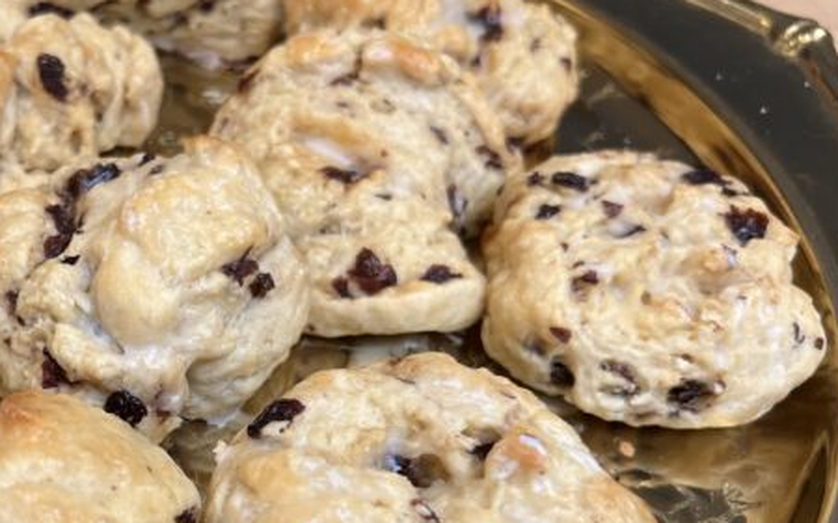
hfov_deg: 40.8
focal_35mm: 47
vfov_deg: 27.2
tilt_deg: -47.8
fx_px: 1073
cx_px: 162
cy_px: 365
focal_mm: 5.7
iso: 125
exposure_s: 1/120
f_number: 1.5
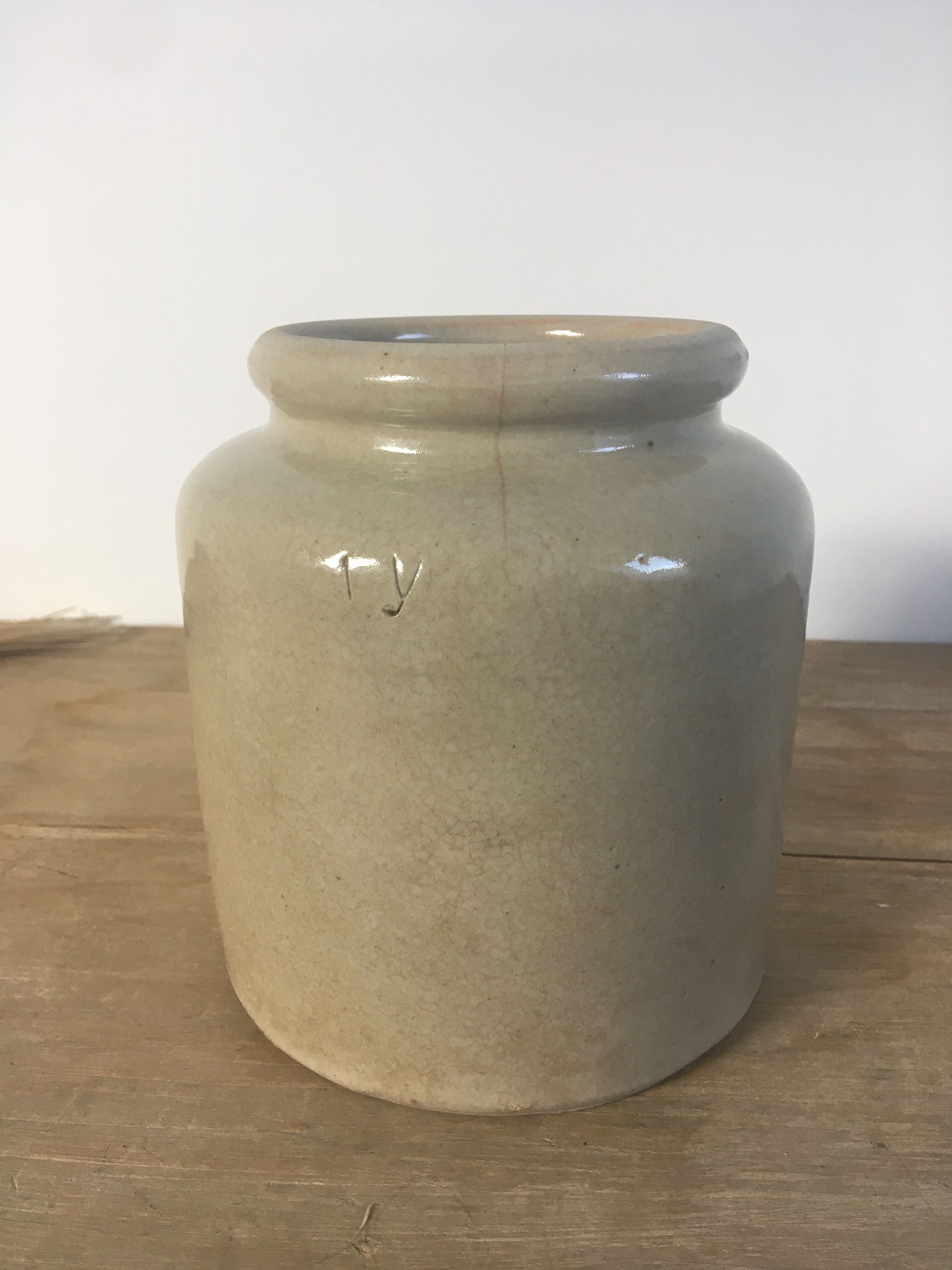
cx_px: 476
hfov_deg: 48.2
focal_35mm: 29
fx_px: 1063
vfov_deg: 61.7
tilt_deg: -19.4
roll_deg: -0.9
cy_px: 635
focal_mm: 4.15
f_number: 2.2
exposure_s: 1/33
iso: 32
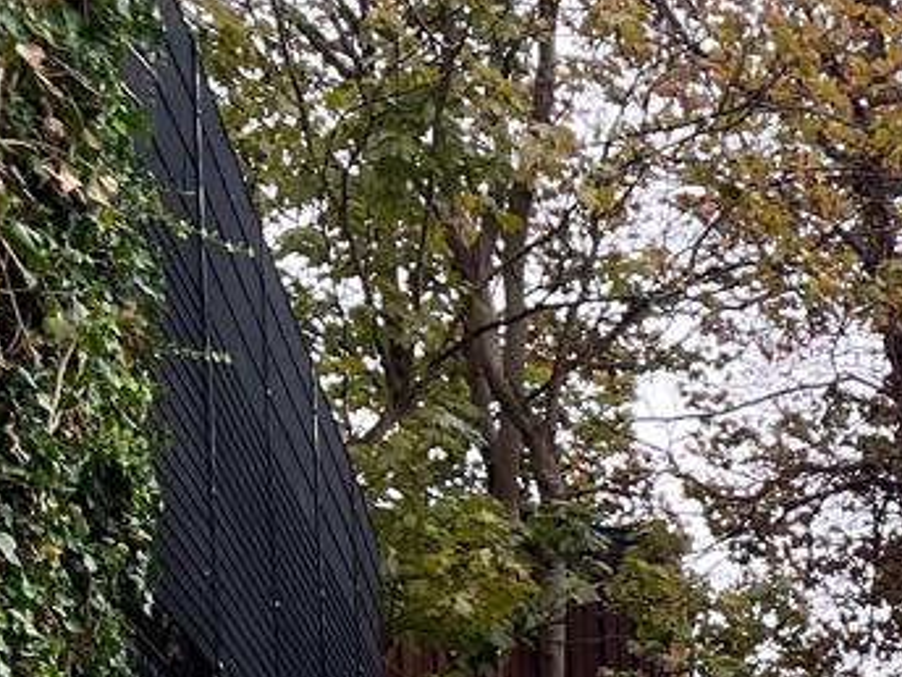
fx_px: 3153
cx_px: 2064
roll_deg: -0.2
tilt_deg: -7.1
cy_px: 1517
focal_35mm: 121
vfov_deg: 10.8
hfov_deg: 13.0
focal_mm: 5.7
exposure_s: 1/172
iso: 50
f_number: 1.5
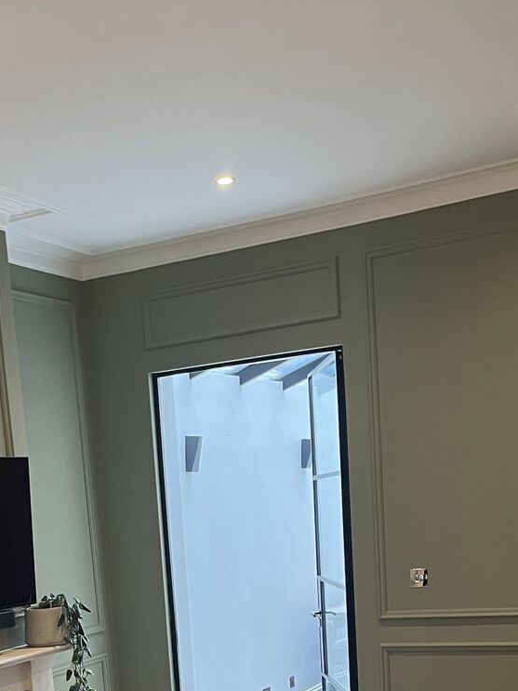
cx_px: 127
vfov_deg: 31.6
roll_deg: +4.3
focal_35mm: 56
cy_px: 698
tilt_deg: -10.3
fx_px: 1118
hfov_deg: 25.8
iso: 100
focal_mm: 5.1
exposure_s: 1/50
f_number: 1.6
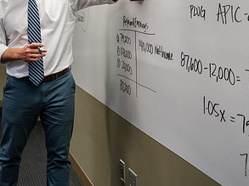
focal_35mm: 61
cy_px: 28
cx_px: 73
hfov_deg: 31.3
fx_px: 438
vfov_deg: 23.5
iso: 1600
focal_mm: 32
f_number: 3.5
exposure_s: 1/200
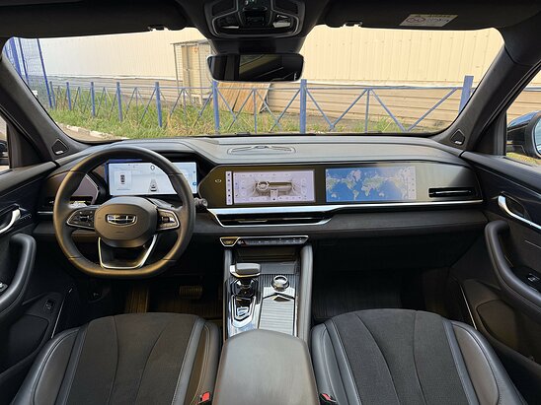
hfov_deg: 71.6
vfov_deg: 56.8
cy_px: 202
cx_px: 270
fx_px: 375
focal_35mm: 24
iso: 80
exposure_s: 1/230
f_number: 1.78
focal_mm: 6.76
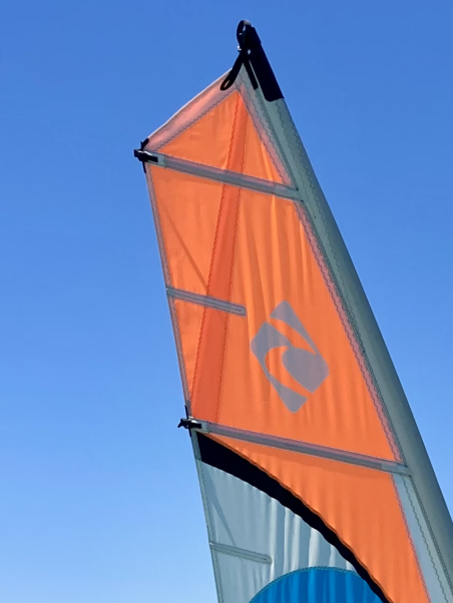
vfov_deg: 20.1
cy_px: 672
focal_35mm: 93
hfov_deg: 15.2
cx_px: 586
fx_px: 1622
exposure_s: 1/2000
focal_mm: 3.99
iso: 20
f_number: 1.8
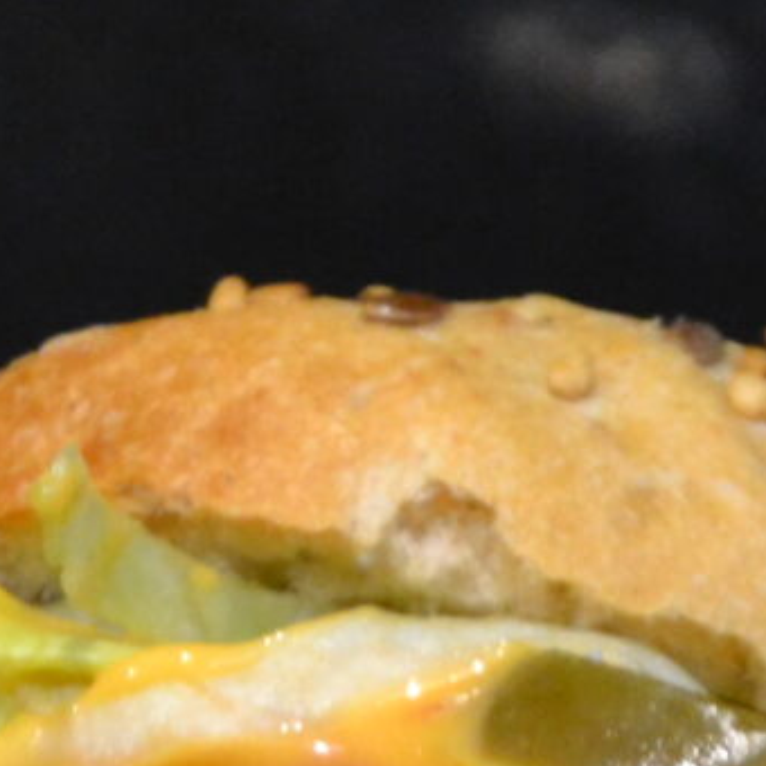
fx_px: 23533
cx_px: 710
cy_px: 1776
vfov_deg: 1.9
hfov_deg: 1.9
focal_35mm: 940
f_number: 5.6
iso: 1800
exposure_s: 1/60
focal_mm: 98
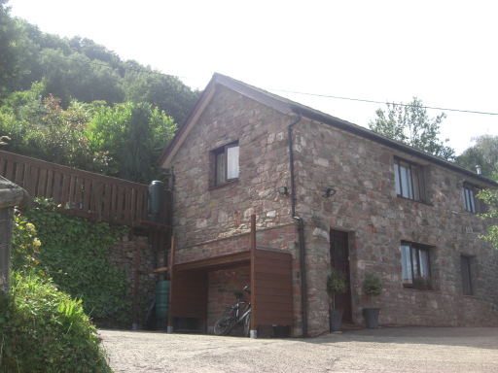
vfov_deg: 37.7
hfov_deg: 49.0
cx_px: 249
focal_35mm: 38
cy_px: 186
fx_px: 547
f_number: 4
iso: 80
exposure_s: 1/250
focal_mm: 7.9
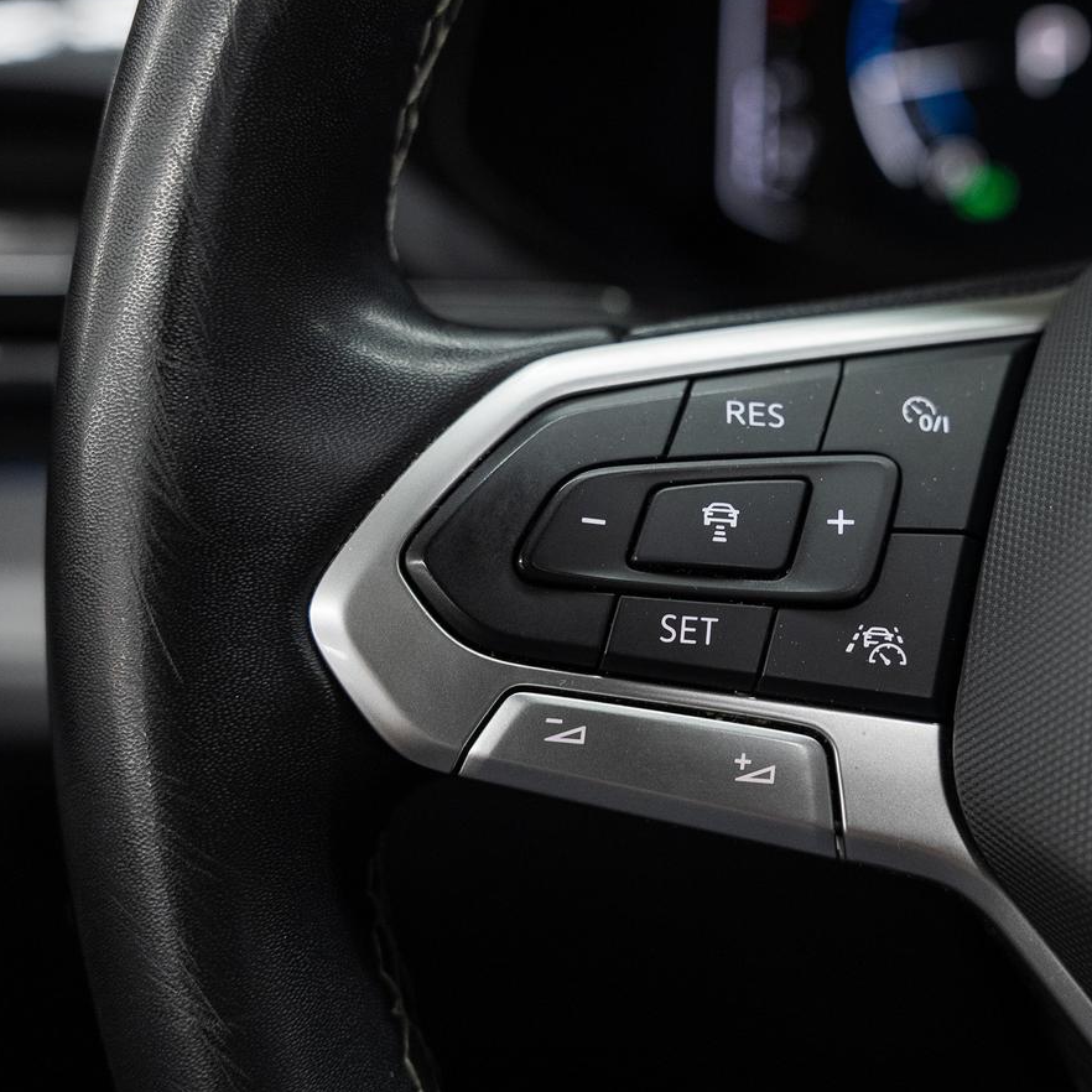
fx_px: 1892
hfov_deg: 32.0
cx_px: 707
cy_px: 522
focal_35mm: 53
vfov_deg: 32.2
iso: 1000
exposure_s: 1/60
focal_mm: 38.2
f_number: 4
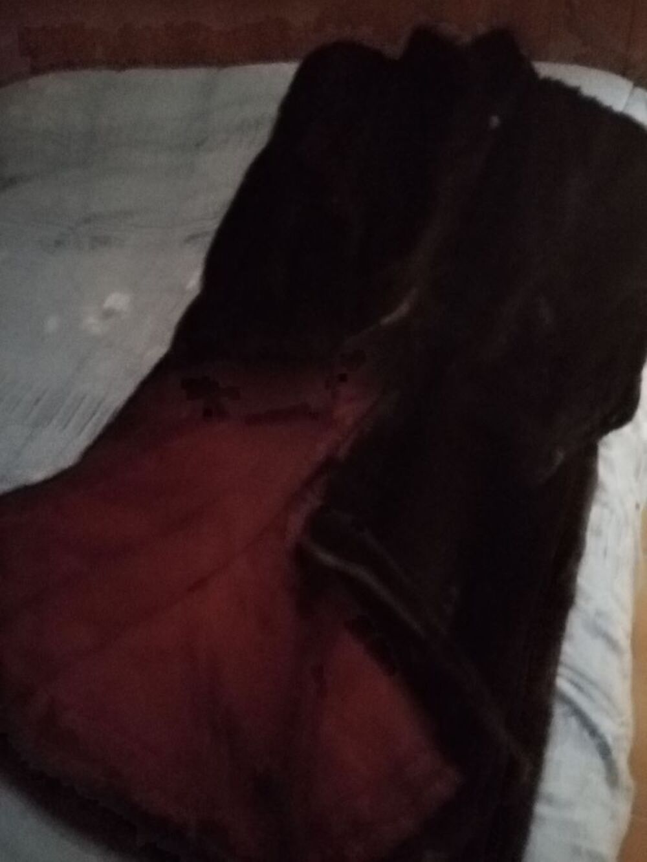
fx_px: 648
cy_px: 431
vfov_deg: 67.3
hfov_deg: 53.1
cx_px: 324
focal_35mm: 26
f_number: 1.8
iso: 6394
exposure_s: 1/12.5
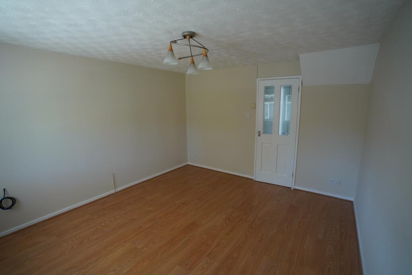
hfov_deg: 96.7
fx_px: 183
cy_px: 138
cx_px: 206
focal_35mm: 16
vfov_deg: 73.8
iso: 1250
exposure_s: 1/160
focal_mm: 16
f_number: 4
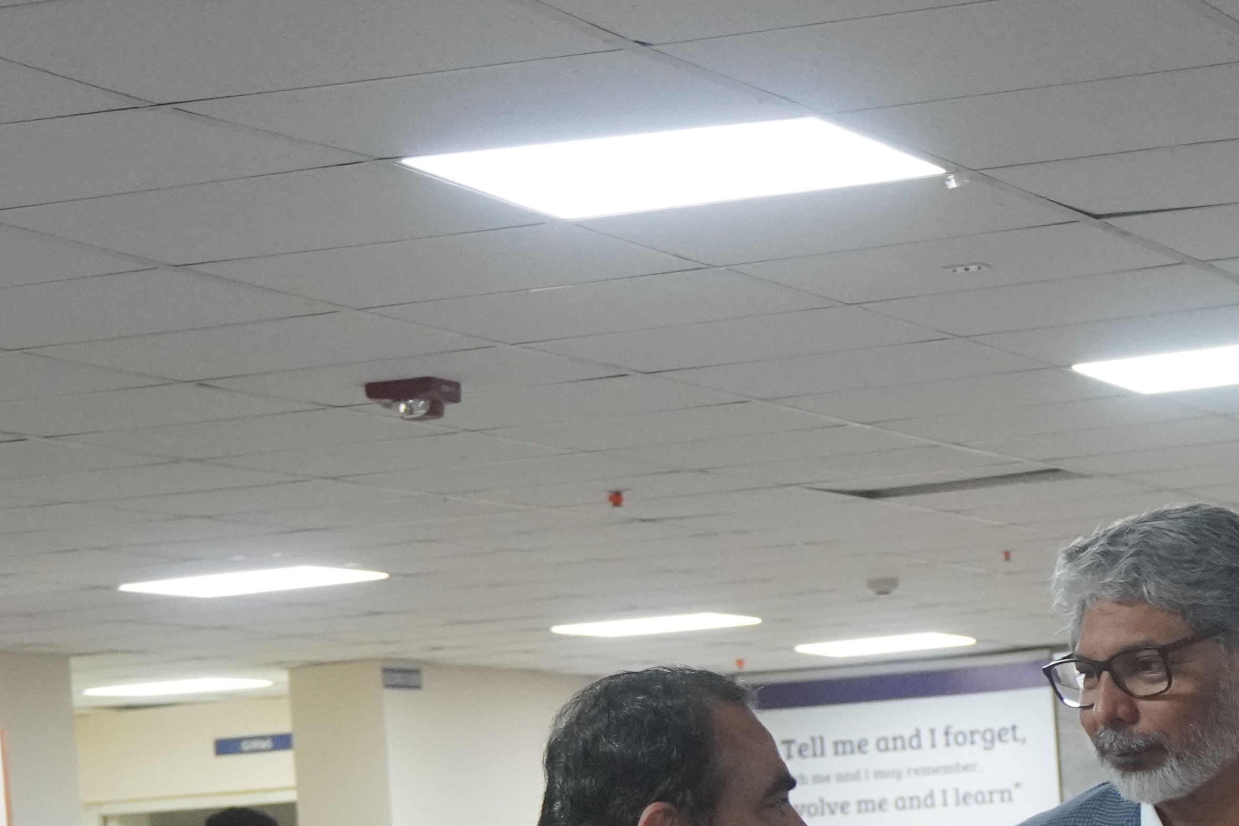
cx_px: 1082
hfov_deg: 15.6
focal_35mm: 130
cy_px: 735
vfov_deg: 10.5
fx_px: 4474
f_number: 5.6
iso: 3200
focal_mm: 34
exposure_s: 1/160
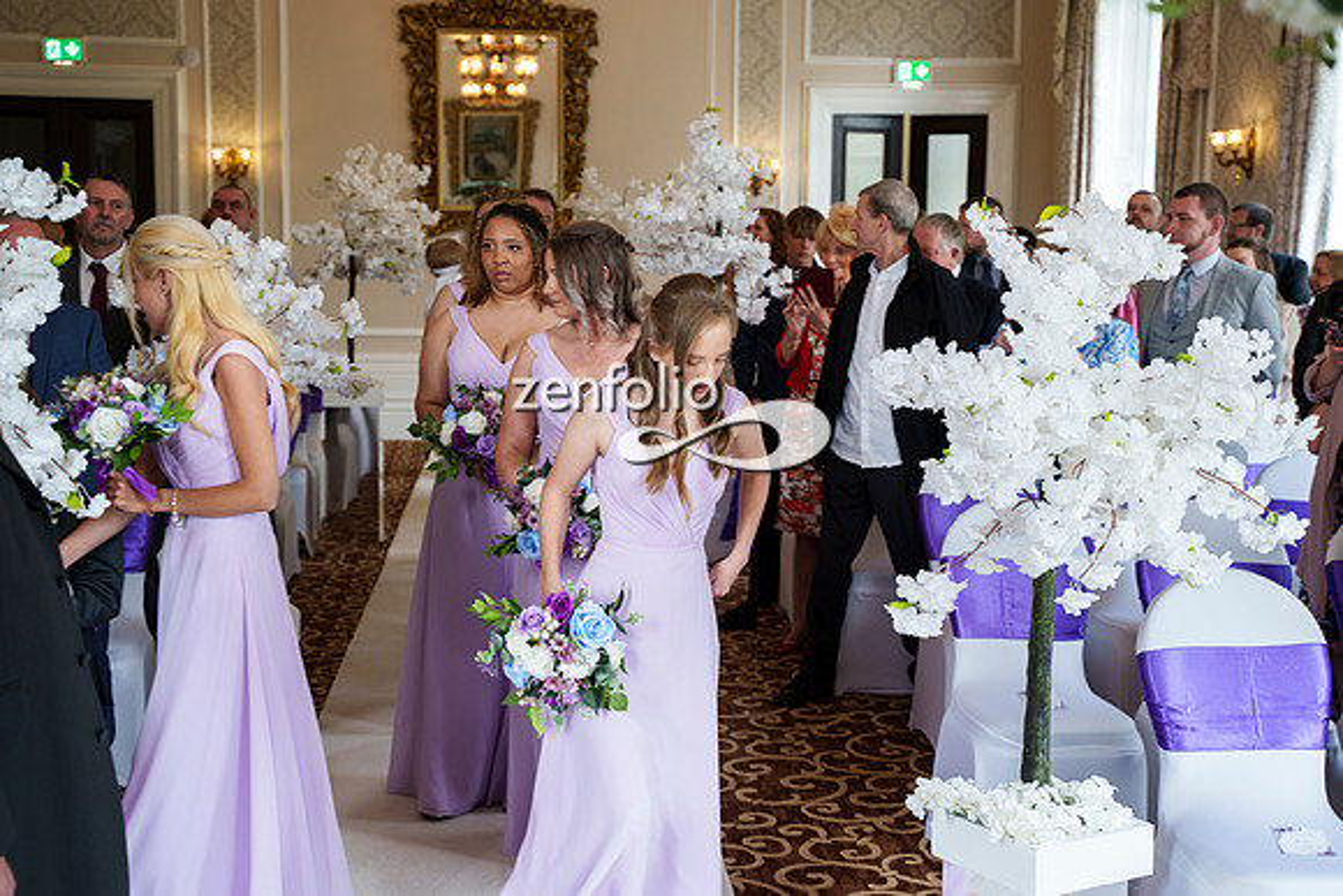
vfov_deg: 26.3
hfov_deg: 38.6
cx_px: 690
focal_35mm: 51
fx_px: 1919
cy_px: 436
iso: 400
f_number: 4
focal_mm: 50
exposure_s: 1/100
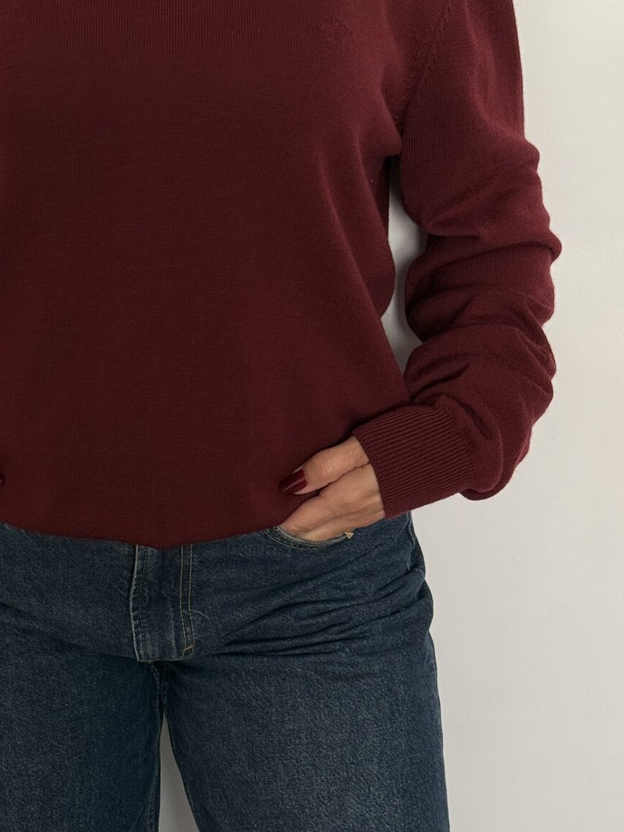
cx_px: 155
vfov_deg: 24.4
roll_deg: -0.9
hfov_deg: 18.3
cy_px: 375
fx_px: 1923
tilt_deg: -17.0
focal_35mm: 80
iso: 125
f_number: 1.78
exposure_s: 1/60
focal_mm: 6.76
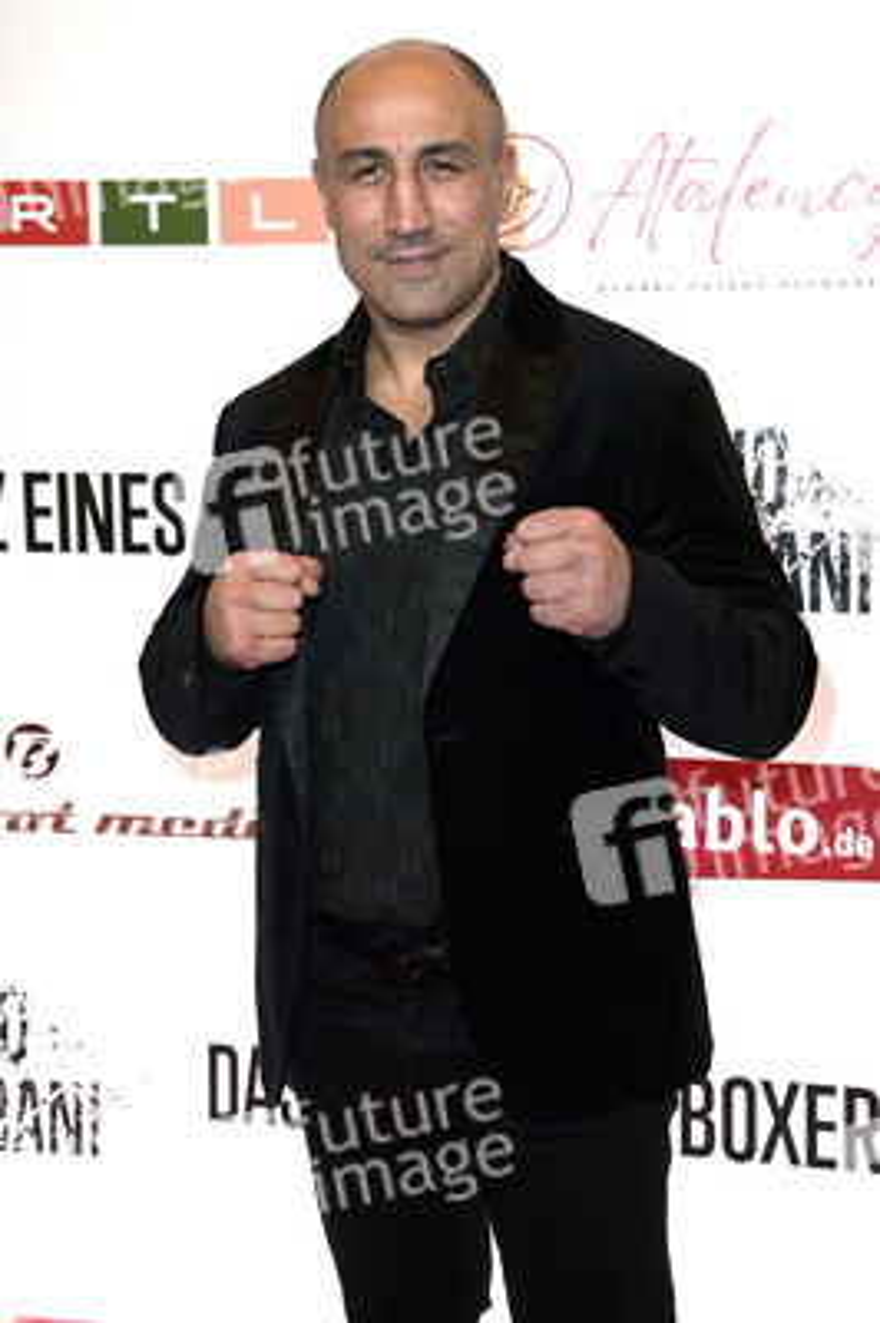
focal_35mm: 58
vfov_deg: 34.5
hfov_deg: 23.3
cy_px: 662
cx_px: 440
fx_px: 2130
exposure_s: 1/100
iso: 500
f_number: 5.6
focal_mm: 58
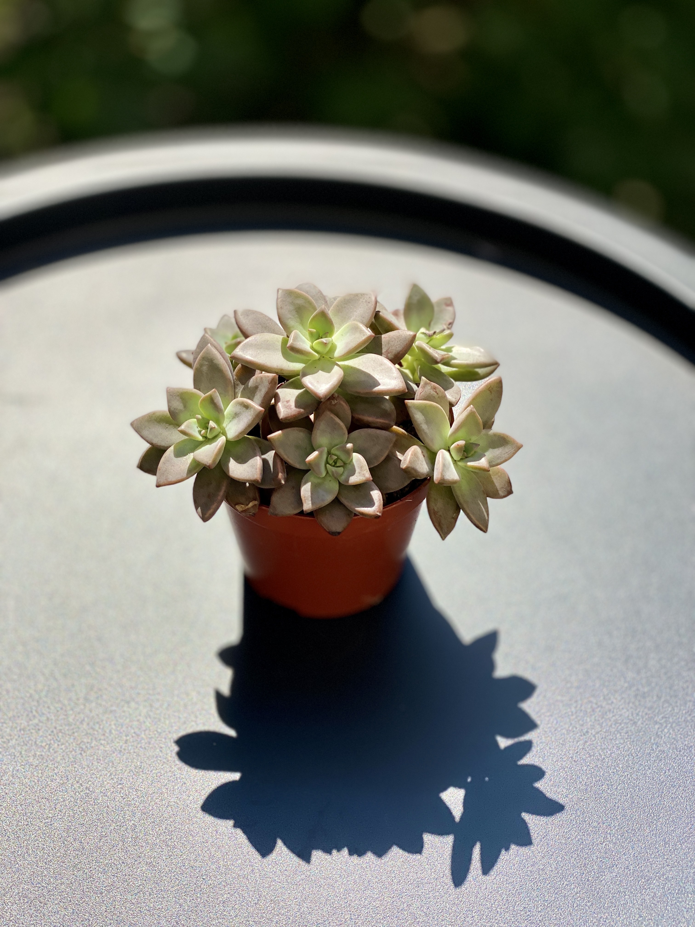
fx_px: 1392
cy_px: 464
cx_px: 348
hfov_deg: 28.0
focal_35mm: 52
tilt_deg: -50.0
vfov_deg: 36.8
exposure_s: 1/1597
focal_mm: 6
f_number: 2
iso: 20
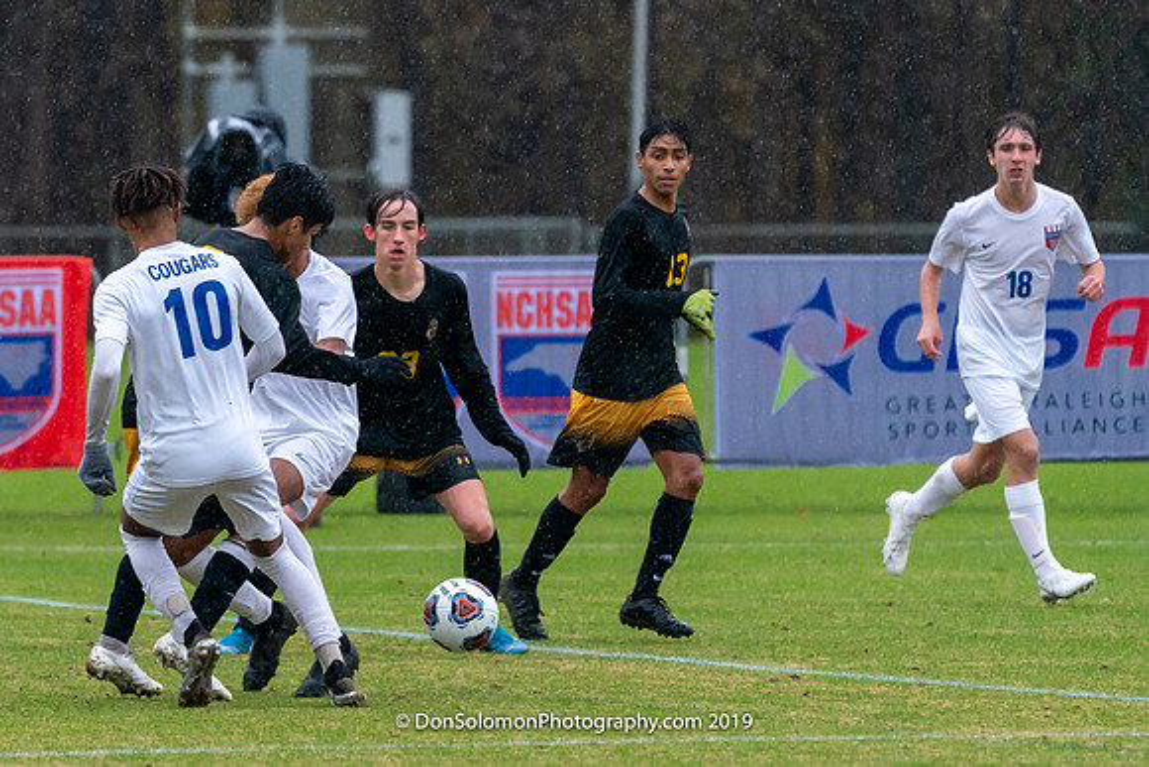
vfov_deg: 2.2
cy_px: 460
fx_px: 19813
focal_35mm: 621
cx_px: 345
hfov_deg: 3.3
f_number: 5.6
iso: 3200
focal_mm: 345
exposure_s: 1/1000
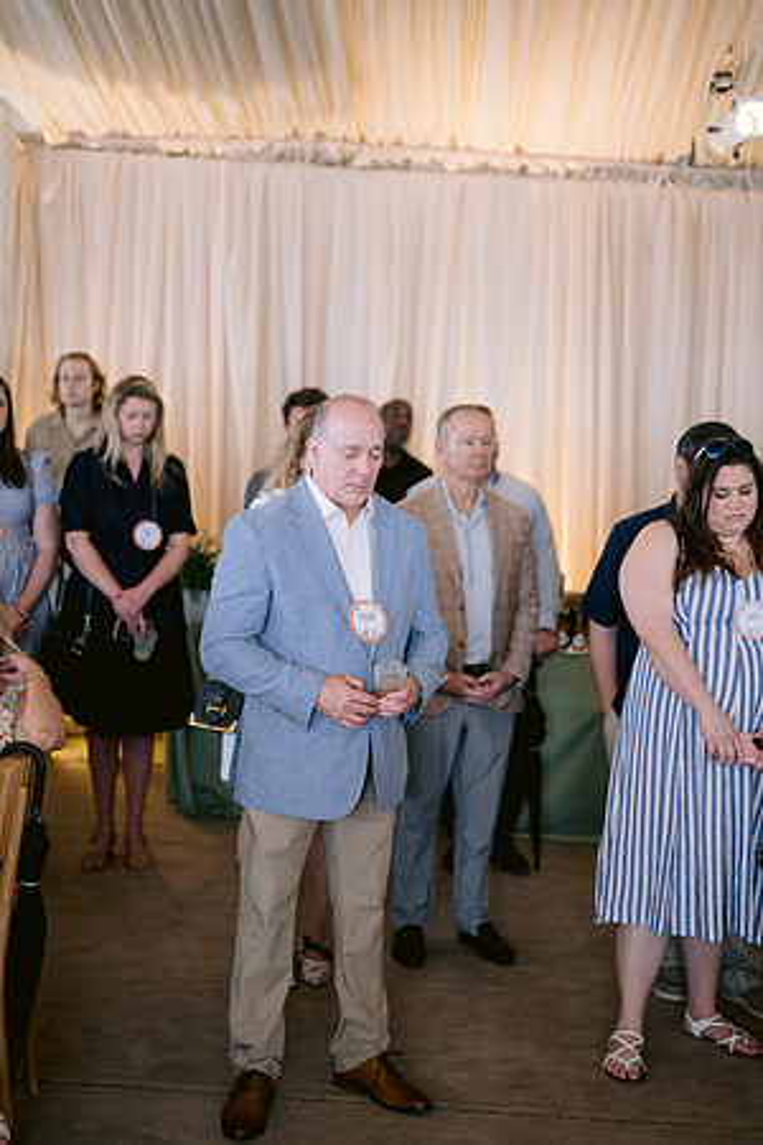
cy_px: 572
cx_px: 382
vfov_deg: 39.6
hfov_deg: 27.0
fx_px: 1589
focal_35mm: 50
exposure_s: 1/100
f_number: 1.8
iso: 800
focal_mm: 50
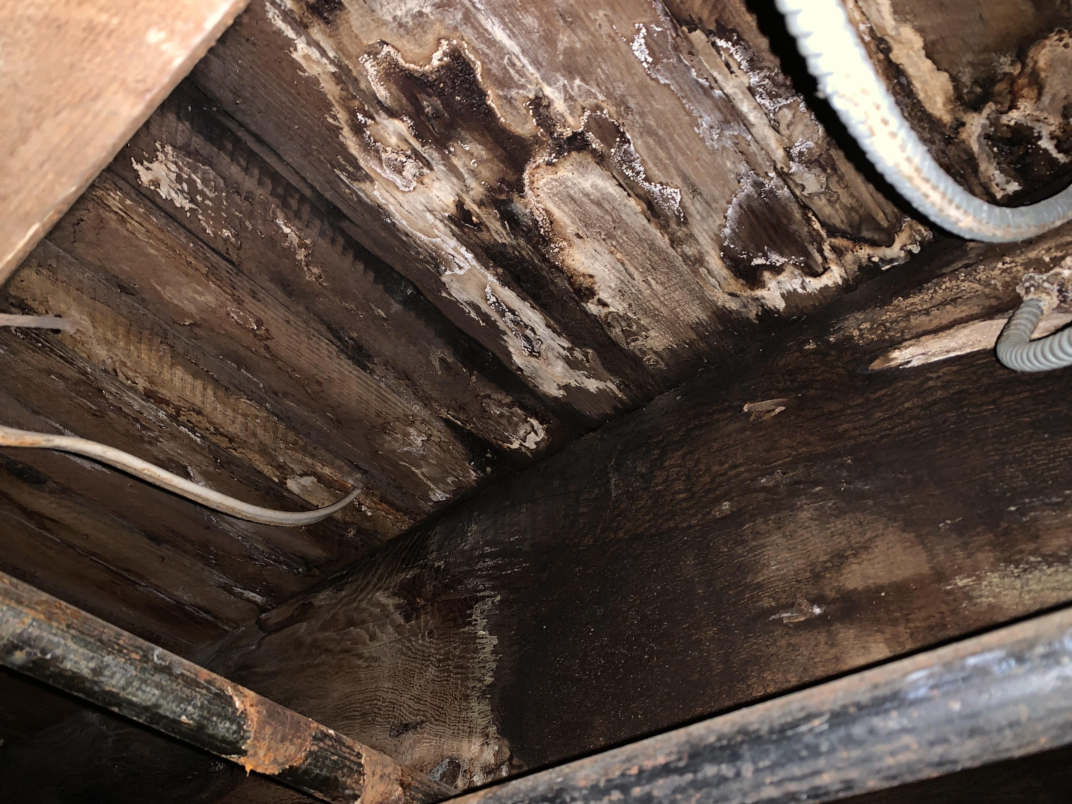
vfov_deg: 53.1
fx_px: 805
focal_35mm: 26
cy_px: 402
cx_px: 536
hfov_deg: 67.3
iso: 50
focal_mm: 4.25
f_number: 1.8
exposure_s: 1/17
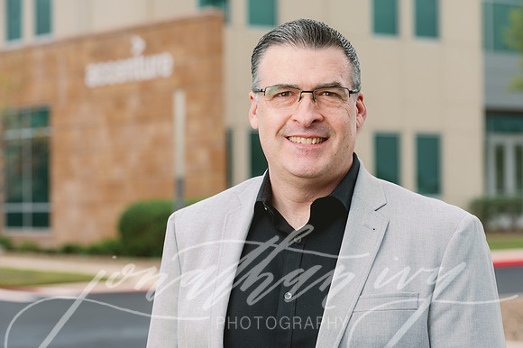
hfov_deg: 18.6
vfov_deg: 12.4
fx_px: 1597
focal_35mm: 110
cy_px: 174
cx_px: 262
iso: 100
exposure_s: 1/200
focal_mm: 110
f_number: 4.5
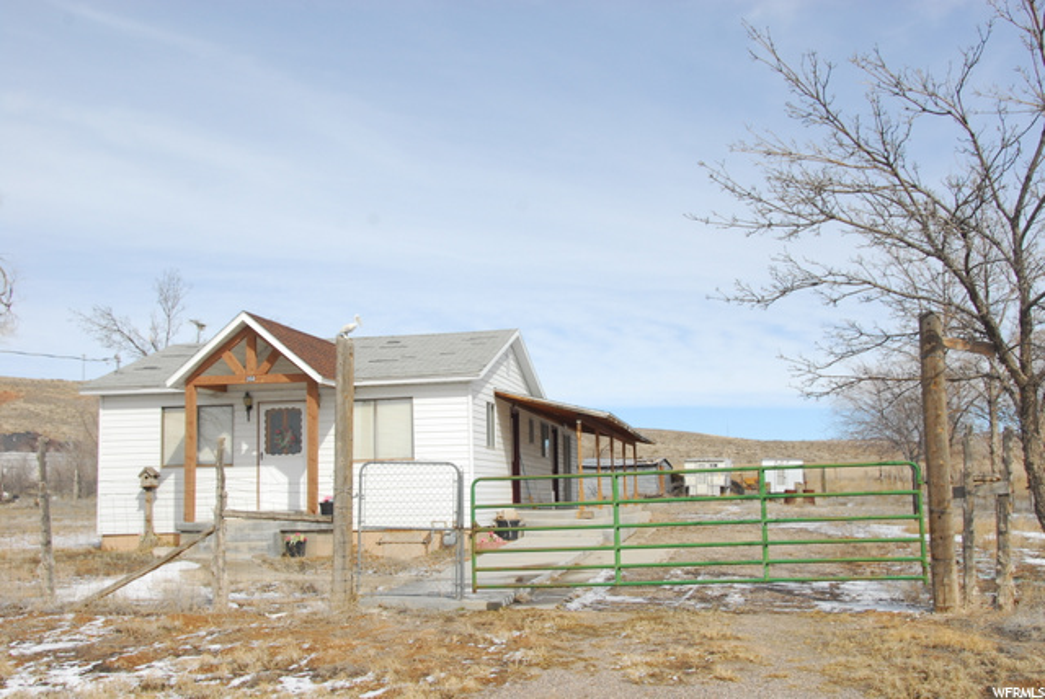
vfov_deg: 32.0
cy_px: 350
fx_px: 1220
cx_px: 522
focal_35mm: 42
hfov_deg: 46.4
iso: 250
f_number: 10
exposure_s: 1/400
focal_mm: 28
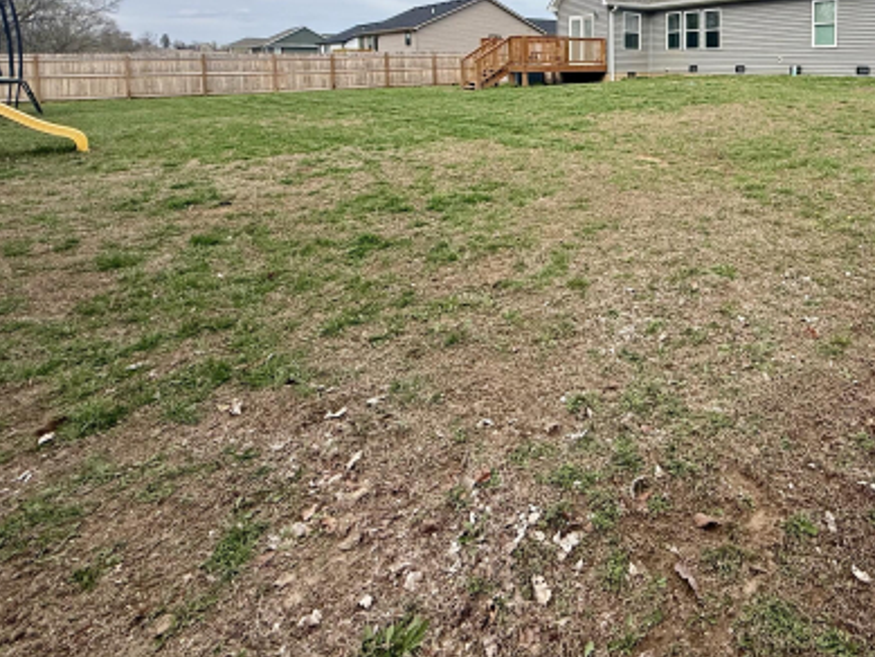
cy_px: 119
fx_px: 607
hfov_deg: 66.1
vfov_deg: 52.7
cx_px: 678
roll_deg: -0.4
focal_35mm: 24
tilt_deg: -4.4
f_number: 2.2
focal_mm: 2.22
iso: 50
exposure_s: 1/1285
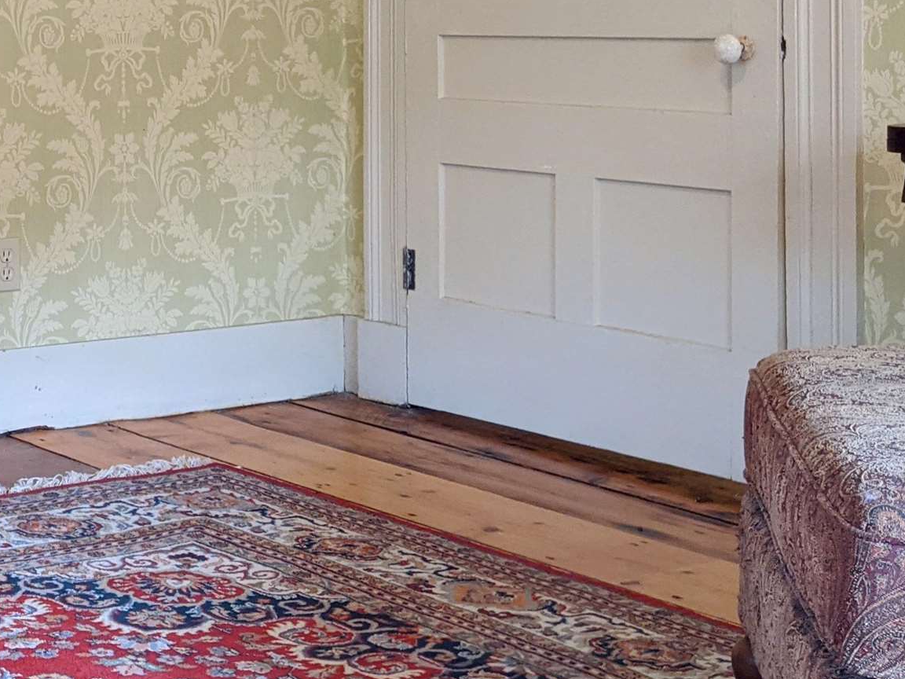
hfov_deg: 24.0
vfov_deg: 20.0
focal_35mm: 72
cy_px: 60
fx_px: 1882
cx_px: -247
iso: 64
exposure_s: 1/24
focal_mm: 4.44
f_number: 1.8
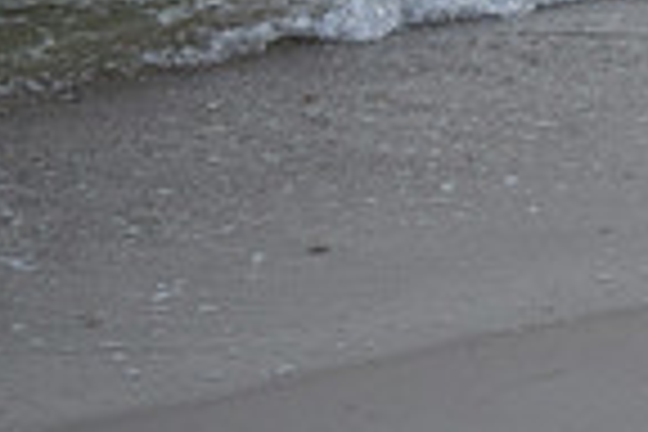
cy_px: -164
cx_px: 1174
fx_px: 2718
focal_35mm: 151
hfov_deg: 12.4
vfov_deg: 8.9
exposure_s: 1/100
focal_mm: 25
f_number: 5
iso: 400
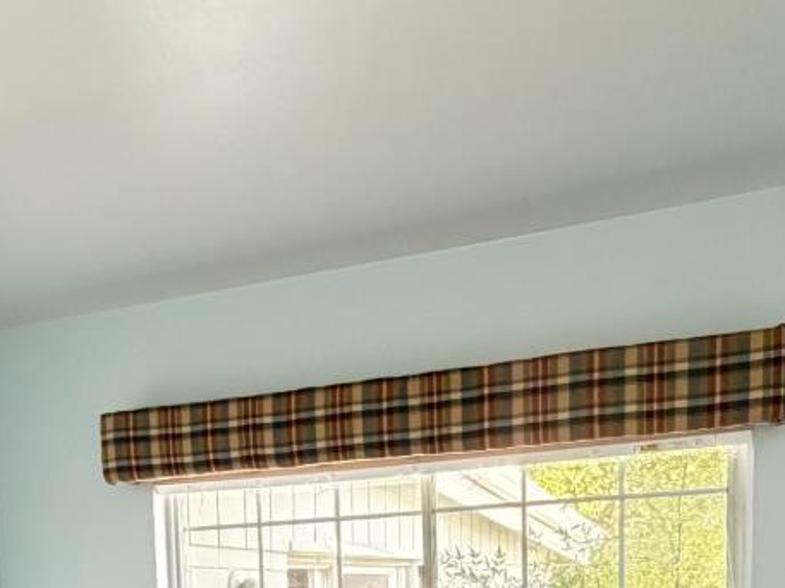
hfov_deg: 41.1
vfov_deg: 27.6
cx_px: 321
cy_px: 706
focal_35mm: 46
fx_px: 1042
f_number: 2.2
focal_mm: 2.22
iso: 500
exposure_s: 1/60
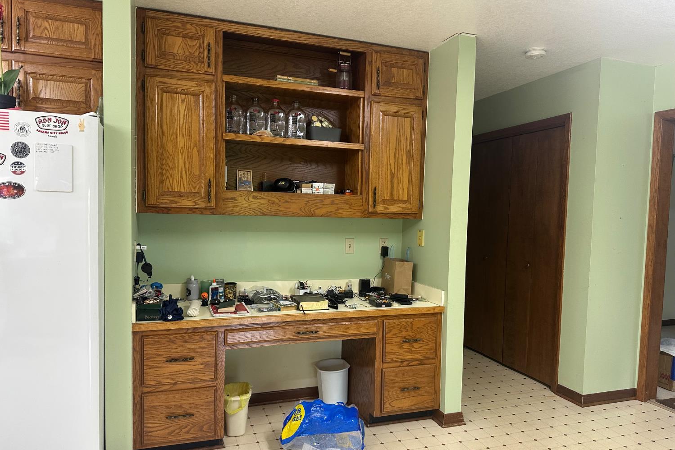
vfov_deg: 51.2
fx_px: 469
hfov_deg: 71.5
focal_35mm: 25
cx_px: 338
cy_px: 244
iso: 250
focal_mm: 6.86
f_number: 1.78
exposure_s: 1/60
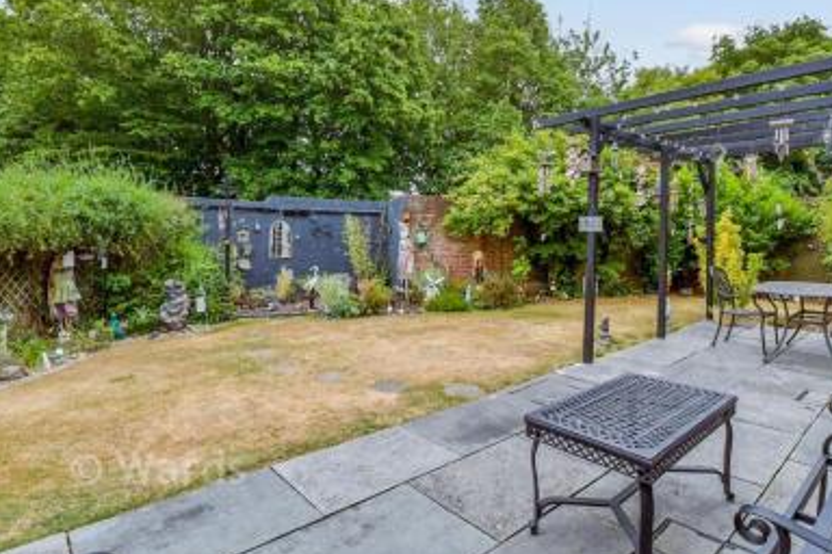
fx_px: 716
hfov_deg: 60.3
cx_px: 405
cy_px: 233
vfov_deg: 42.2
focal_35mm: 31
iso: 320
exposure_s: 1/250
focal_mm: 17
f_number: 8
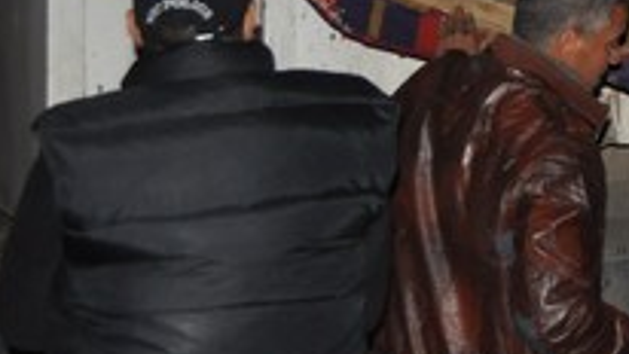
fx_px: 1952
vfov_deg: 10.1
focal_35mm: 117
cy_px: -124
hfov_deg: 17.8
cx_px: 653
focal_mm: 24
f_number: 3.8
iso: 800
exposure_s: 1/60
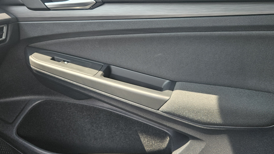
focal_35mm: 34
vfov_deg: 34.4
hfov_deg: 58.0
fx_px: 247
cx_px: 137
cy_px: 54
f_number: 1.8
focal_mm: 5.4
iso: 100
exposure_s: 1/180
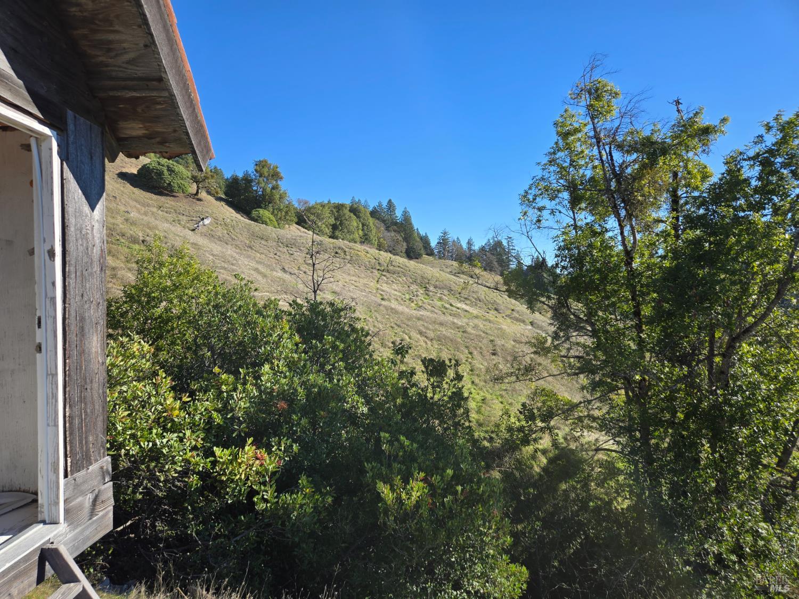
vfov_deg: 58.9
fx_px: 531
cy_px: 300
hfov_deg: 73.9
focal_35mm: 23
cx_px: 400
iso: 25
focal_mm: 5.4
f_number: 1.8
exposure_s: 1/1044
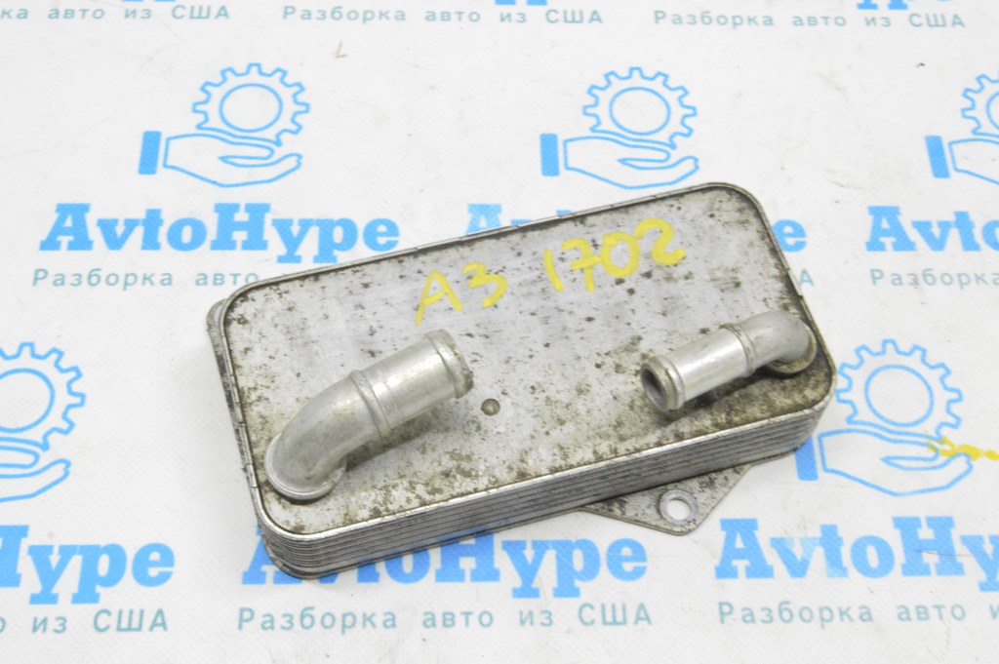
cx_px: 500
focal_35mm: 48
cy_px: 332
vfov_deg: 28.0
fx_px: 1331
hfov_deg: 41.1
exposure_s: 1/15
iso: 6400
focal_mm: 32
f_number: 20
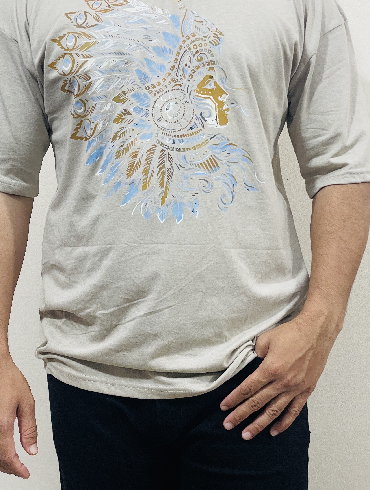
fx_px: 921
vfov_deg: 29.7
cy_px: 239
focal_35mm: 65
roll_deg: +1.3
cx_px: 170
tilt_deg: -0.9
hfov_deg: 22.7
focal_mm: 6
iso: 160
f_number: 2
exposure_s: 1/50
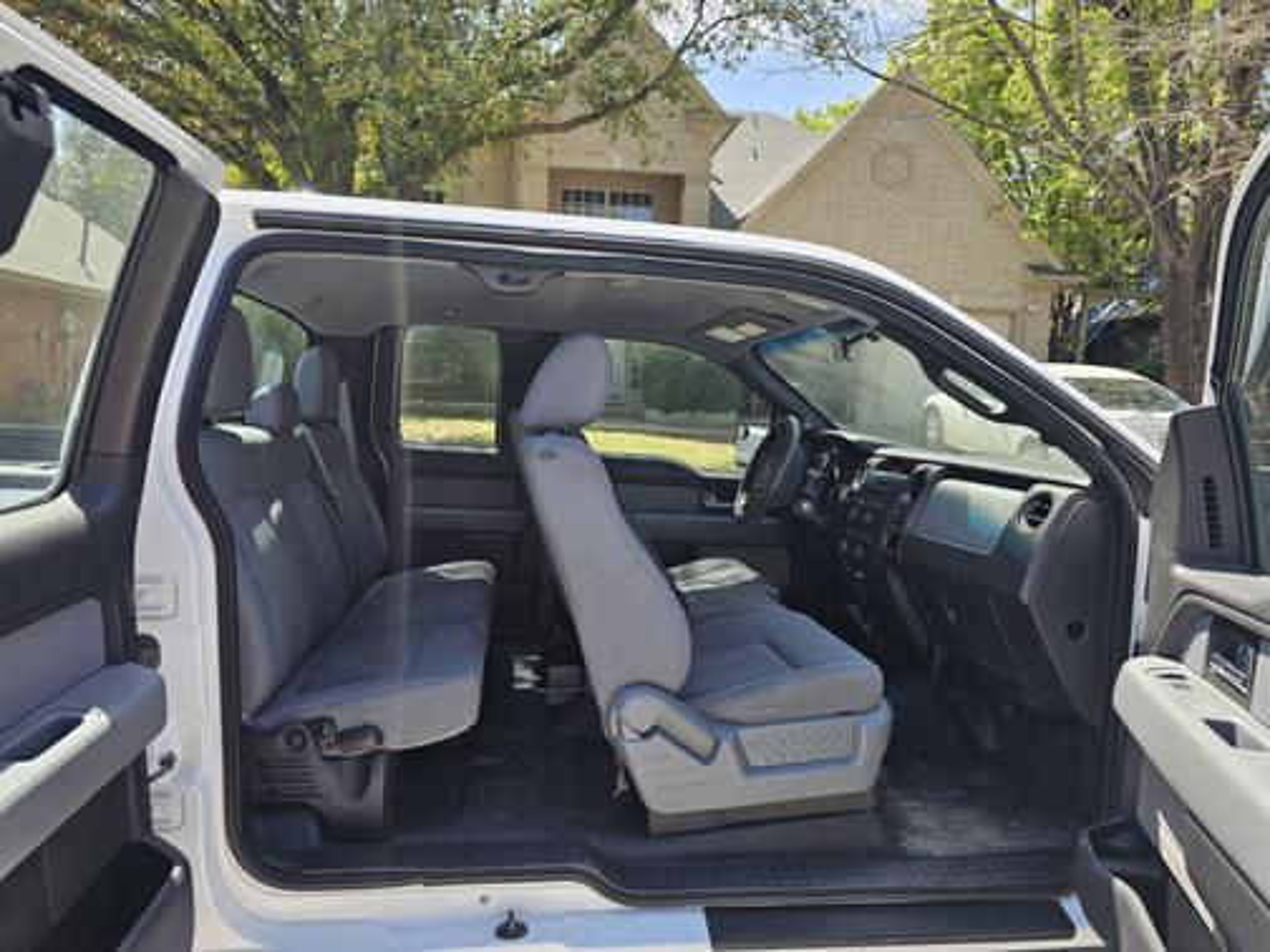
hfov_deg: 73.9
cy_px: 476
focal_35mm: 23
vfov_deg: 58.9
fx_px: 844
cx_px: 635
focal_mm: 6.3
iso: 10
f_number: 1.7
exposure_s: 1/183
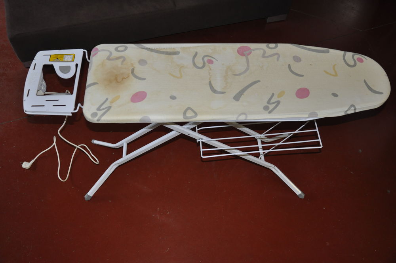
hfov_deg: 57.3
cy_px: 132
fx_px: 363
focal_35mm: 33
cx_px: 198
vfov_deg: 39.9
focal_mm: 22
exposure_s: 1/60
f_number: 3.8
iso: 800
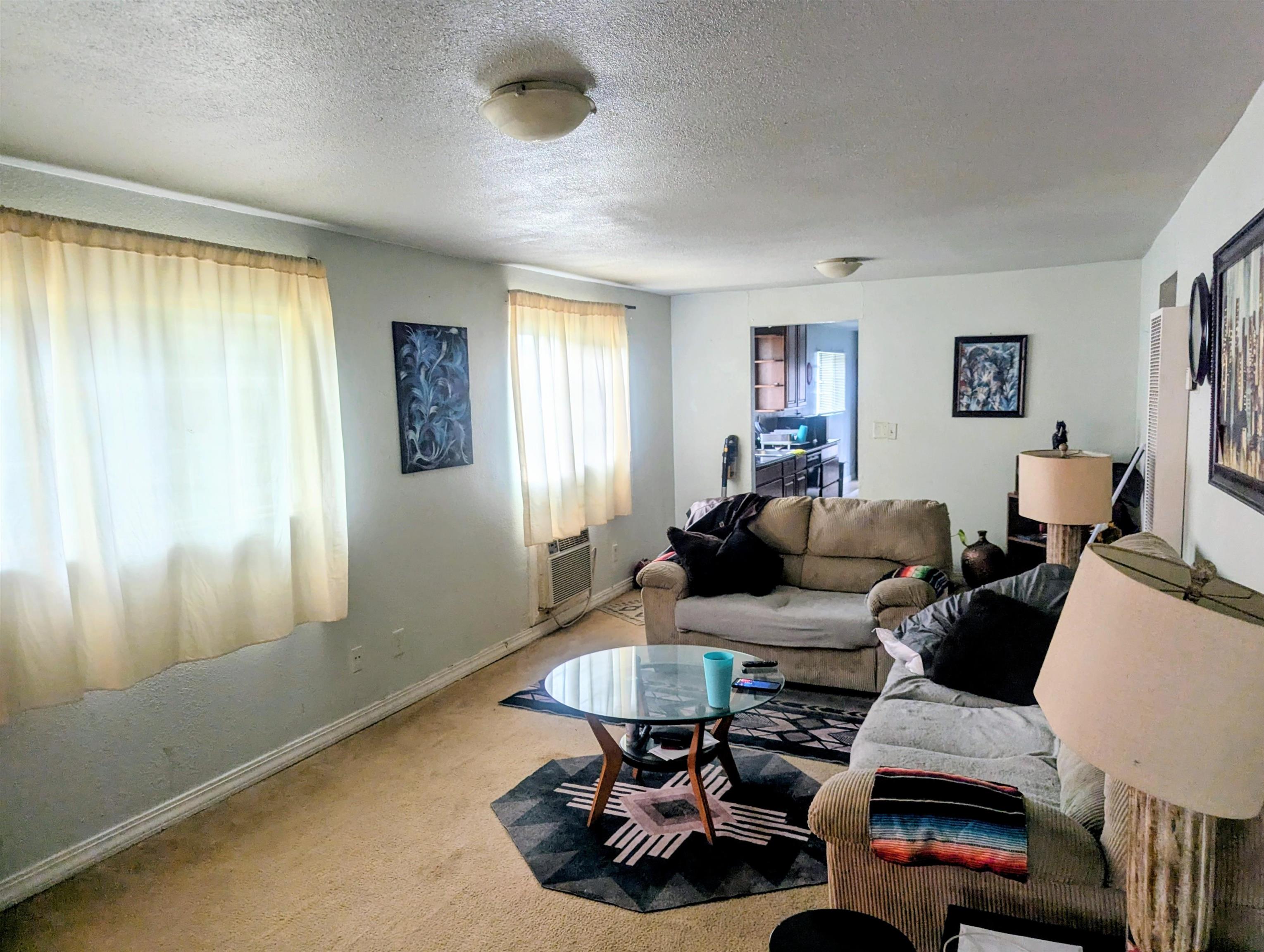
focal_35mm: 24
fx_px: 878
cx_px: 632
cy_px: 476
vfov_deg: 56.9
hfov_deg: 71.5
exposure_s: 1/58
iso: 111
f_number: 1.85
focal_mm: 6.81
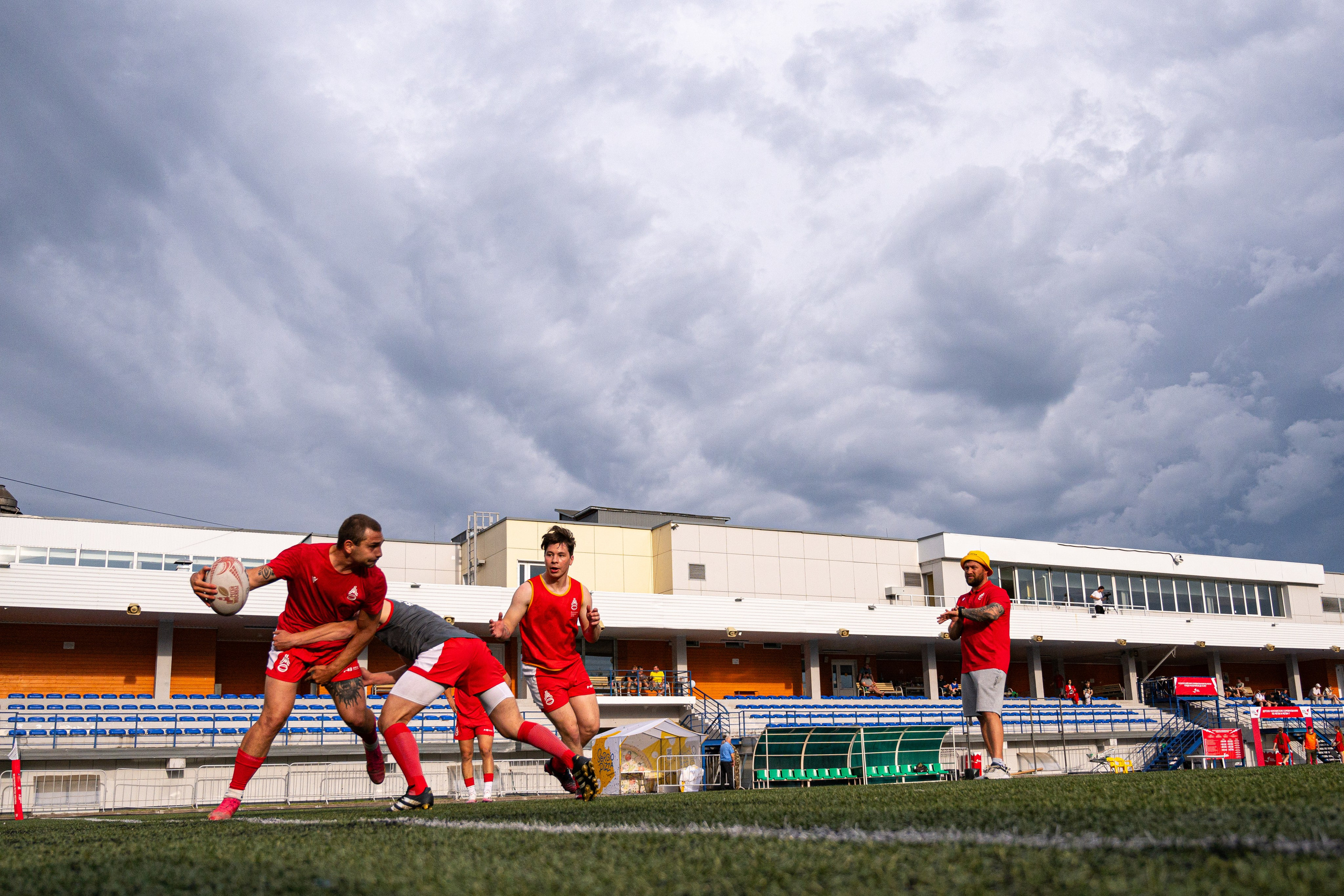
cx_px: 726
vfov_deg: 38.2
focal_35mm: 35
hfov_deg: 54.9
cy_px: 492
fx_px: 1292
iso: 800
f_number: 4
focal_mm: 24
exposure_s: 1/3200
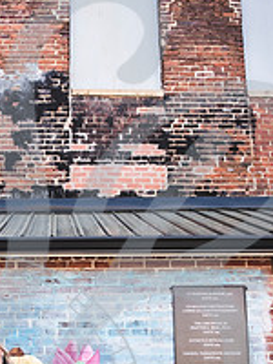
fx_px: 547
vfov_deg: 35.8
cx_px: 60
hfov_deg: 27.5
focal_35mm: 52
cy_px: 284
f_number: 2.8
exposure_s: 1/400
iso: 100
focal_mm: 24
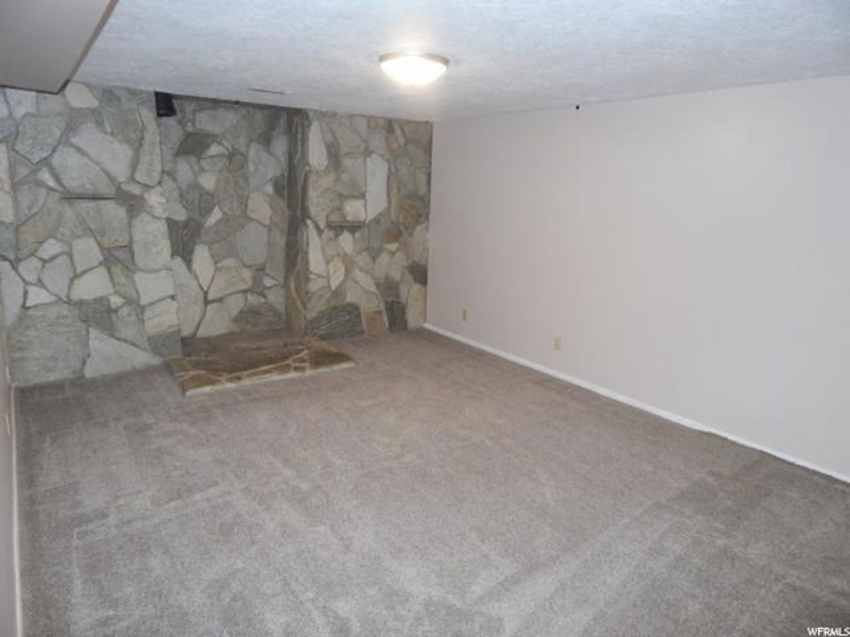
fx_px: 565
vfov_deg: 58.9
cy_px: 318
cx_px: 425
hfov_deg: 73.9
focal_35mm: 23
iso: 200
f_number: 3
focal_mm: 4
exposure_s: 1/30
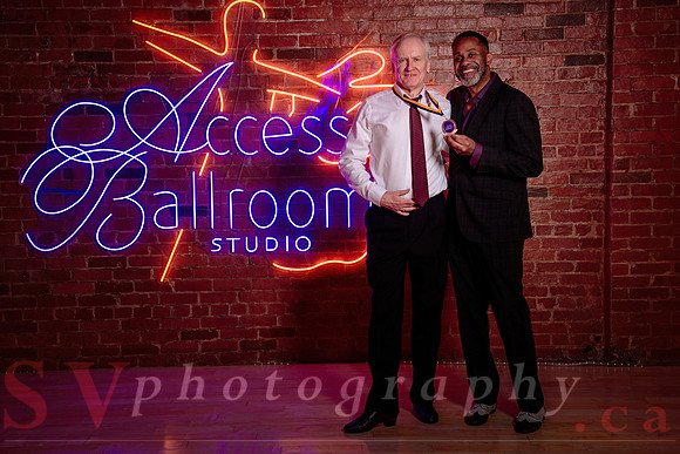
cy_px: 227
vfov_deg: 26.1
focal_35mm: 52
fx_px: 979
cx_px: 340
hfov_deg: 38.3
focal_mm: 50
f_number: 3.2
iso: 500
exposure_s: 1/200
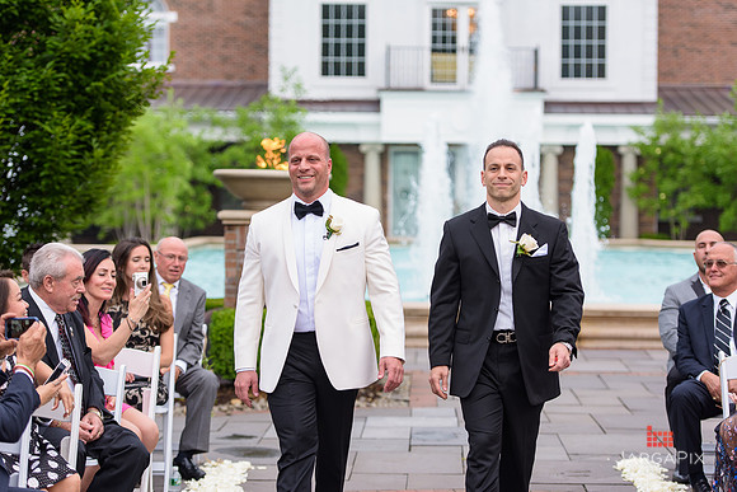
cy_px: 246
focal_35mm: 98
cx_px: 368
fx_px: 2007
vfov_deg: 14.0
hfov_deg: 20.8
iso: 200
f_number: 3.2
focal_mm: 98
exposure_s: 1/250
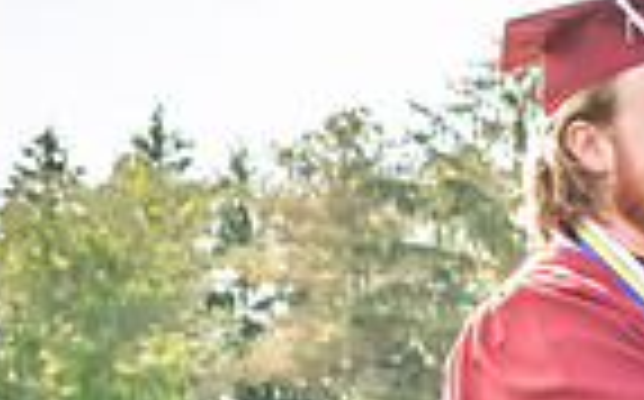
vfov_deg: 5.5
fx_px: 4067
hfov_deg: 8.7
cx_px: 1128
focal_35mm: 232
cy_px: 778
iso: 200
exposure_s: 1/500
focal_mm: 32
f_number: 7.1
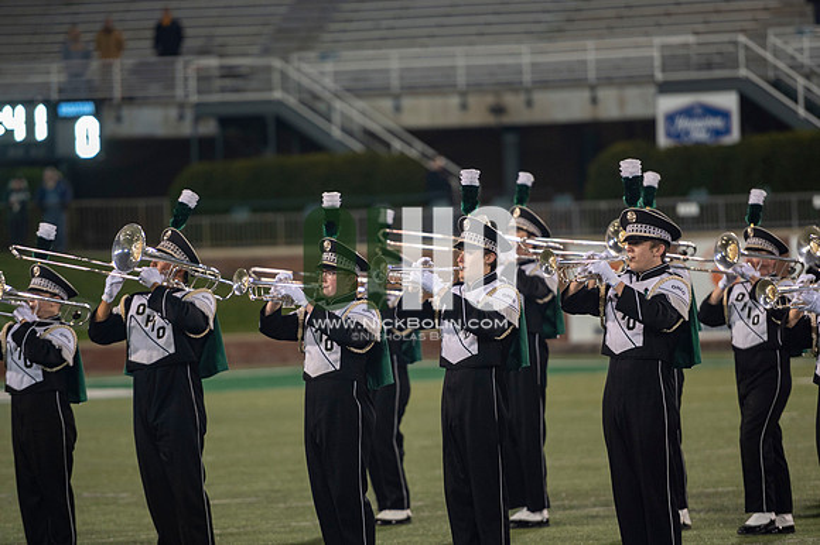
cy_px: 272
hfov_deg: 10.3
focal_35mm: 200
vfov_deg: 6.9
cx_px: 410
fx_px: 4553
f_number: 2.8
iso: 1000
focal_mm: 200
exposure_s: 1/500
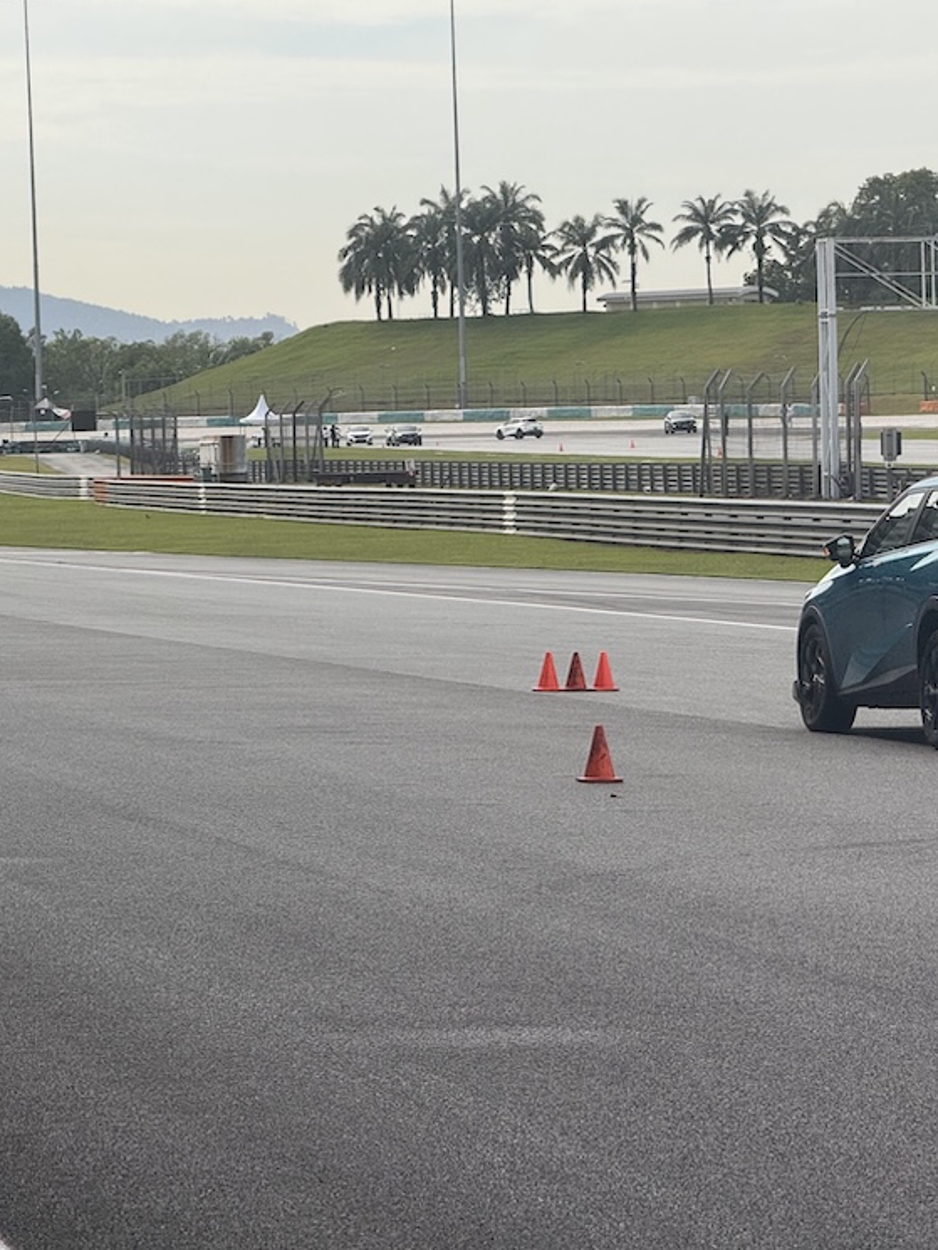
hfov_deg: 9.2
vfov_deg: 12.3
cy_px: 622
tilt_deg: -0.9
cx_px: 658
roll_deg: +1.9
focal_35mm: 161
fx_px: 5815
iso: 50
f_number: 2.8
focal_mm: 15.66
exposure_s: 1/1577
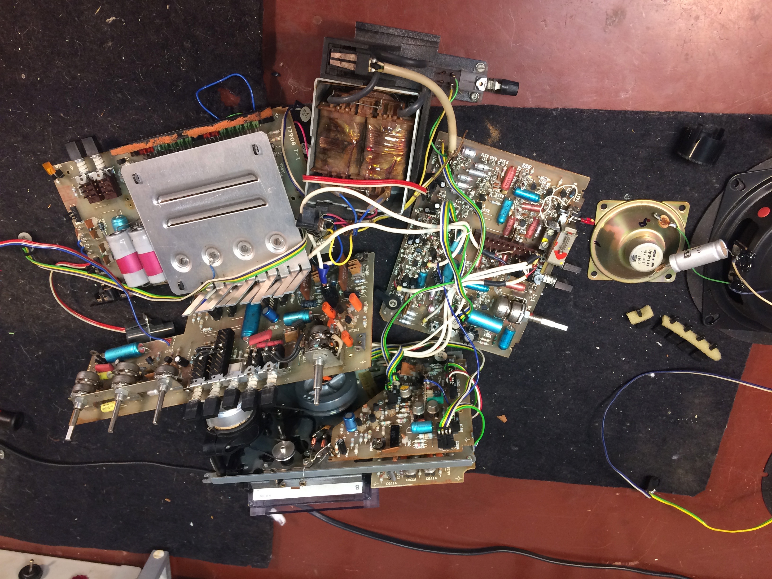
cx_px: 386
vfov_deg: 48.2
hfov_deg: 61.7
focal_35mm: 29
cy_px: 290
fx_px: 647
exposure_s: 1/33
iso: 100
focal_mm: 4.15
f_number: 2.2
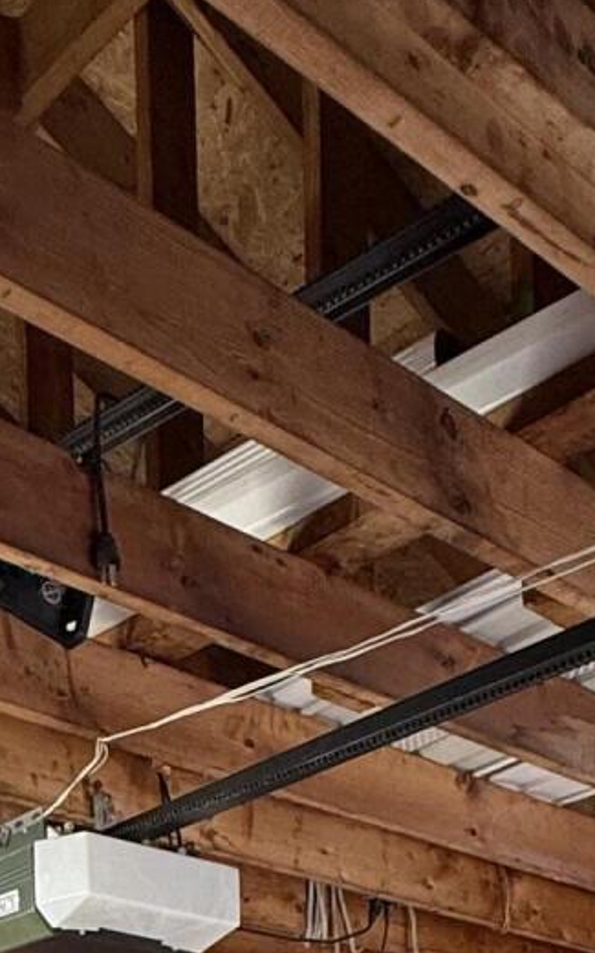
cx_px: 547
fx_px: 1481
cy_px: 1381
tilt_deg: -3.0
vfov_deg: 26.9
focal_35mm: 57
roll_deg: -1.2
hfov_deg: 22.1
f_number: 2.2
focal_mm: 2.22
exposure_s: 1/60
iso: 200
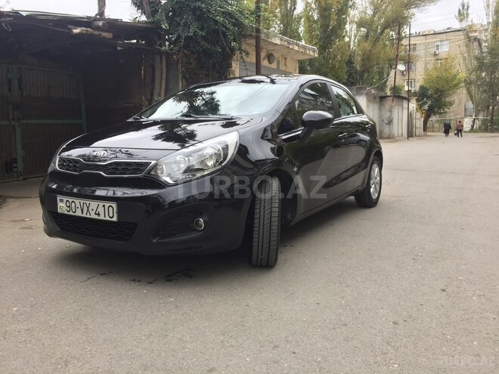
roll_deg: +0.1
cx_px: 250
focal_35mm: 29
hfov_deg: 61.7
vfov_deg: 48.2
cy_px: 187
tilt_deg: -6.7
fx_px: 418
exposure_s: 1/100
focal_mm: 4.15
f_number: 2.2
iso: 40
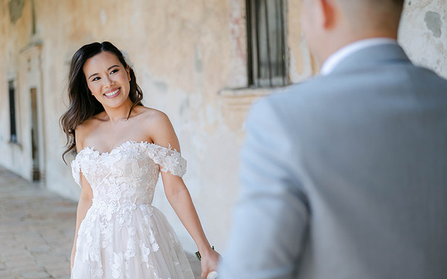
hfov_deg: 38.2
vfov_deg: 24.4
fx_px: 646
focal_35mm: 53
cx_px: 224
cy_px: 138
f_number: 2
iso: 100
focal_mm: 50
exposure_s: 1/1000
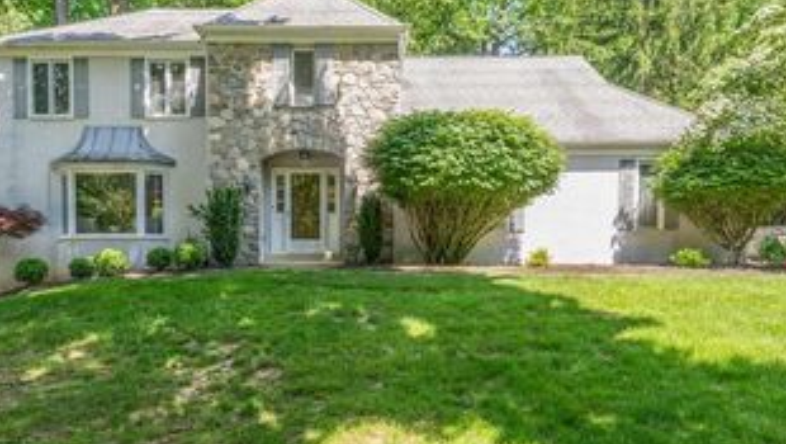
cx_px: 380
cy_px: 164
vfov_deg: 42.6
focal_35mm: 27
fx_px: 563
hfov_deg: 69.8
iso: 400
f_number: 7.1
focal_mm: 16
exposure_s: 1/250
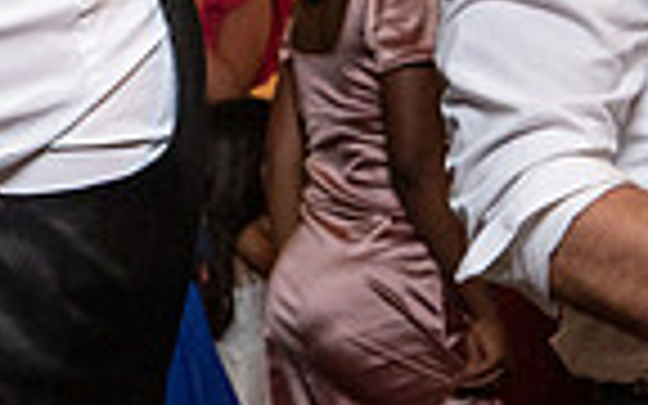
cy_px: -16
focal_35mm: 129
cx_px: -426
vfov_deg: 10.1
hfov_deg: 14.6
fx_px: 2278
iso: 2000
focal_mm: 29
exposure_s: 1/200
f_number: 5.6
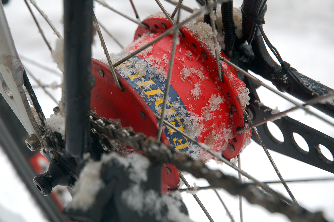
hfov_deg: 21.9
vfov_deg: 14.7
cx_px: 167
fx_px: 862
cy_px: 111
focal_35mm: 93
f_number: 4.5
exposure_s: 1/20
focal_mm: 62
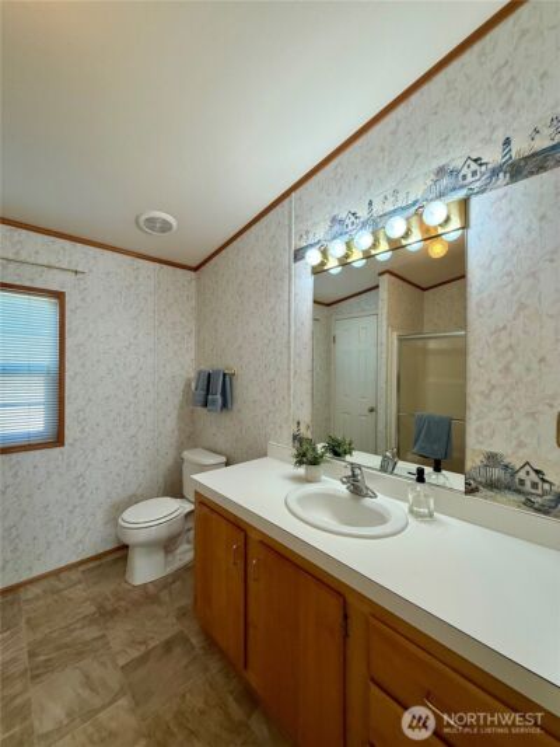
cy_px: 374
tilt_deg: +1.9
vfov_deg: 102.1
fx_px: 302
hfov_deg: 85.7
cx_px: 280
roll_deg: -0.7
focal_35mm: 14
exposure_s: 1/120
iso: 125
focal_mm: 2.22
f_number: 2.2
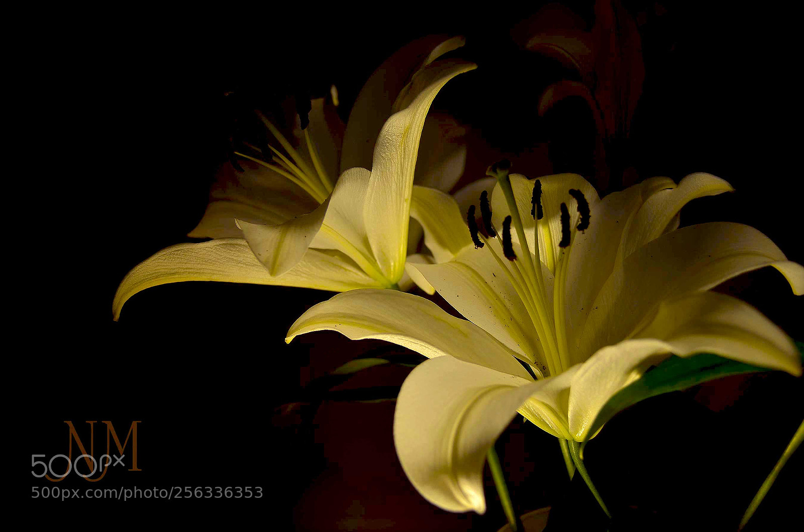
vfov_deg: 34.0
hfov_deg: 49.7
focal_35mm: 39
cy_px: 266
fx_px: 869
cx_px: 402
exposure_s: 1/45
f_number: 4.2
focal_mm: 26
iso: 100
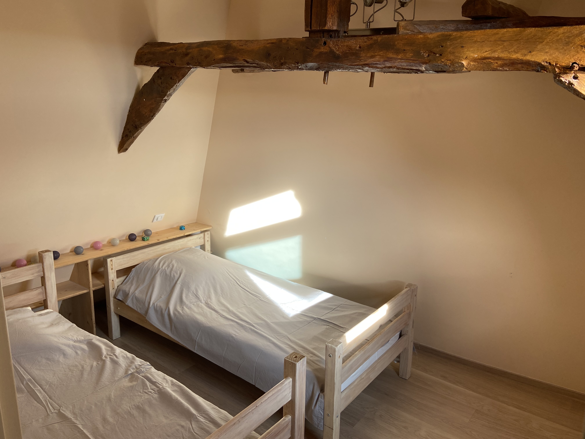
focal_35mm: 26
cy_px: 220
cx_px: 292
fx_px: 439
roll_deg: -1.0
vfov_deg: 53.1
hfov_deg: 67.3
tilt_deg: -13.7
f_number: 1.8
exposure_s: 1/121
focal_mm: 4.25
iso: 64
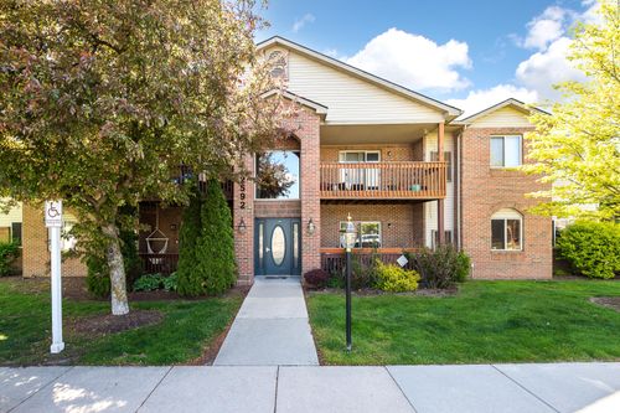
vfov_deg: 81.2
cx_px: 310
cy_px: 206
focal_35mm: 14
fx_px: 241
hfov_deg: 104.3
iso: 400
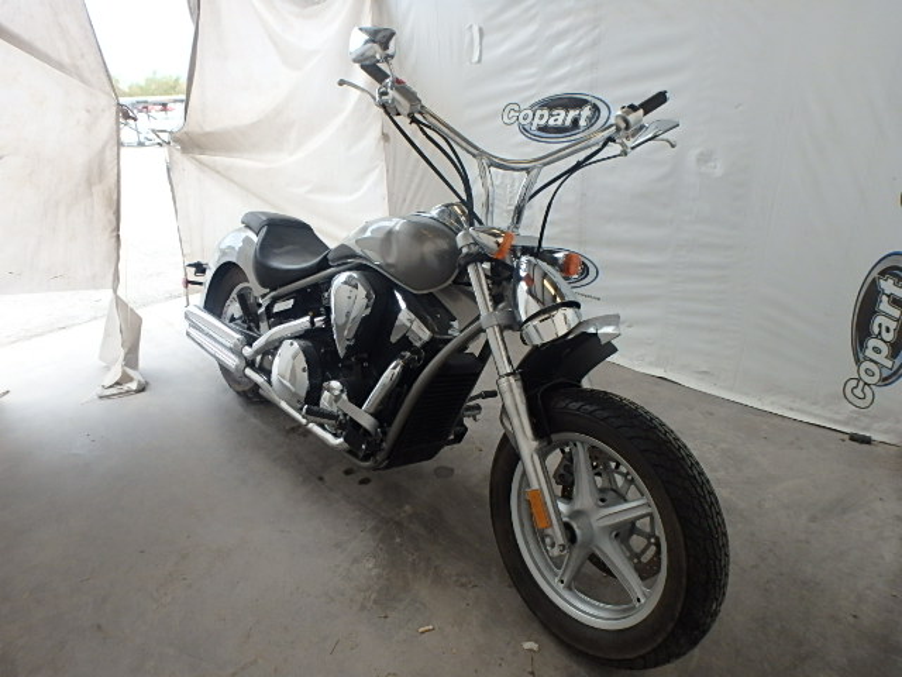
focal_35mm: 21
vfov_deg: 63.4
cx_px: 451
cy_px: 338
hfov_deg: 79.0
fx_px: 547
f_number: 3.5
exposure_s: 1/30
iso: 200
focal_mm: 3.7
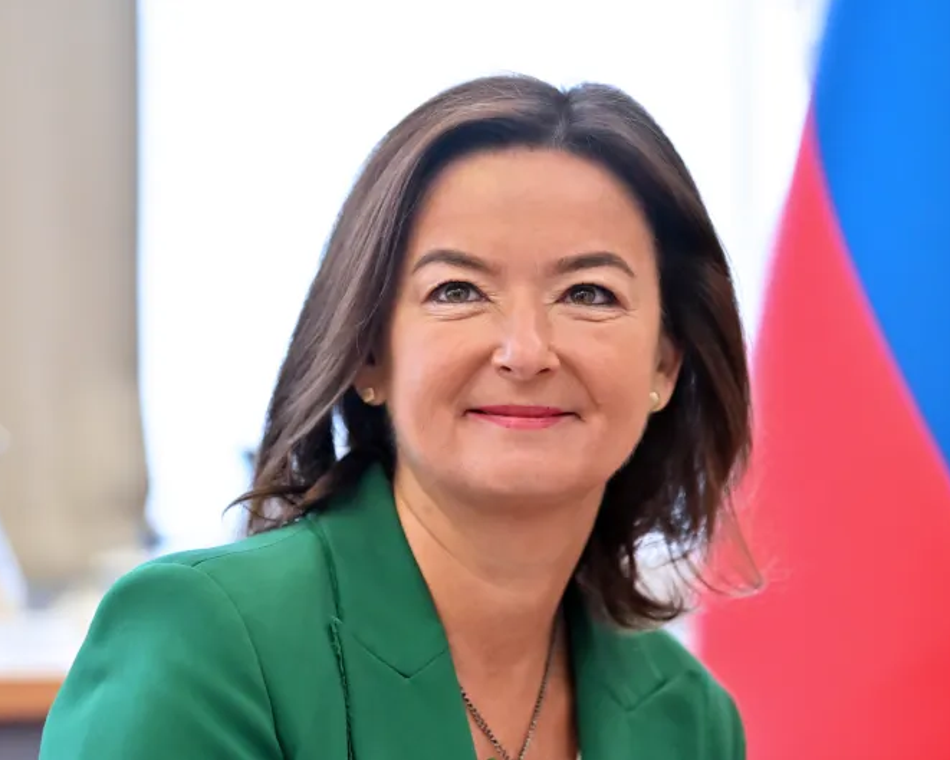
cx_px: 552
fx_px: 4949
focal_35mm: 176
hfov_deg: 11.0
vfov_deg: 8.8
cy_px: 380
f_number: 2.8
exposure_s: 1/320
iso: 2500
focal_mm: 155
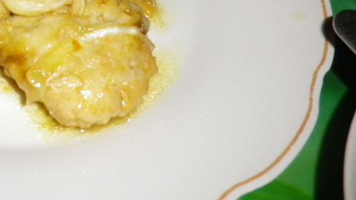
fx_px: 651
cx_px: -6
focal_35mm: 69
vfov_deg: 16.8
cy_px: -28
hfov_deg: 28.5
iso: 200
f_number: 3.2
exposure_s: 1/50
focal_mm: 5
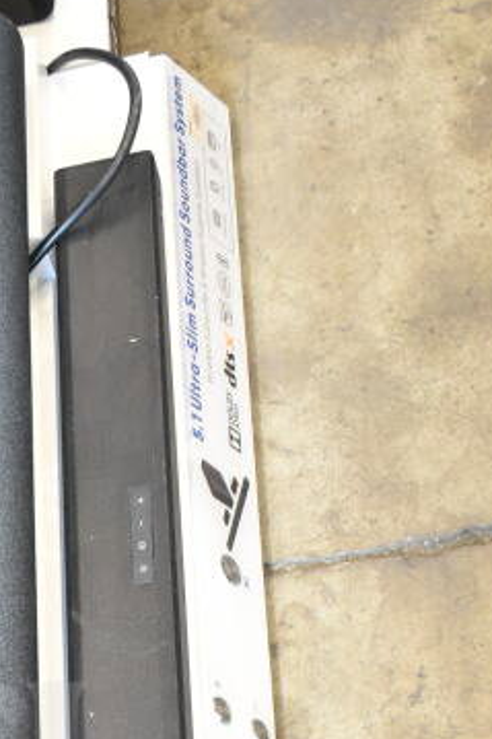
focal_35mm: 107
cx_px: -101
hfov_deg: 12.5
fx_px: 2195
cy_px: 844
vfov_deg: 18.3
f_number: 4.2
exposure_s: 1/50
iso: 2000
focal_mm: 28
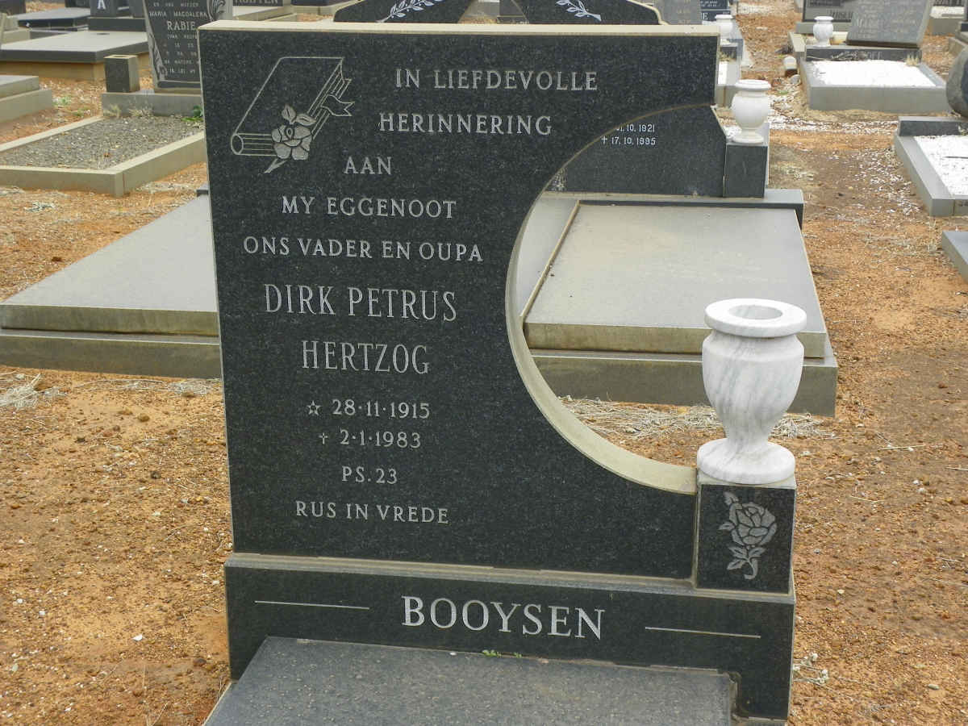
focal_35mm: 52
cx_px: 484
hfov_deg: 36.8
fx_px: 1454
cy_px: 363
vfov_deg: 28.0
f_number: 5
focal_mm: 9.2
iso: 64
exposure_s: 1/125
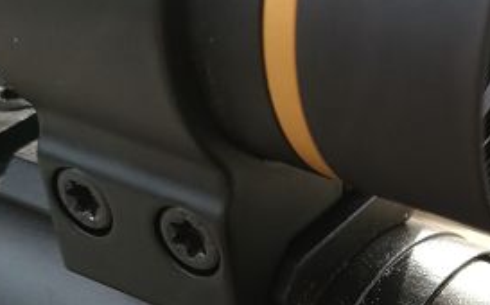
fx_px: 1121
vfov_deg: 15.1
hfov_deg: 23.0
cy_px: 330
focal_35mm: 84
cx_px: 555
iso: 50
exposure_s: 1/180
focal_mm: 4.5
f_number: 2.2
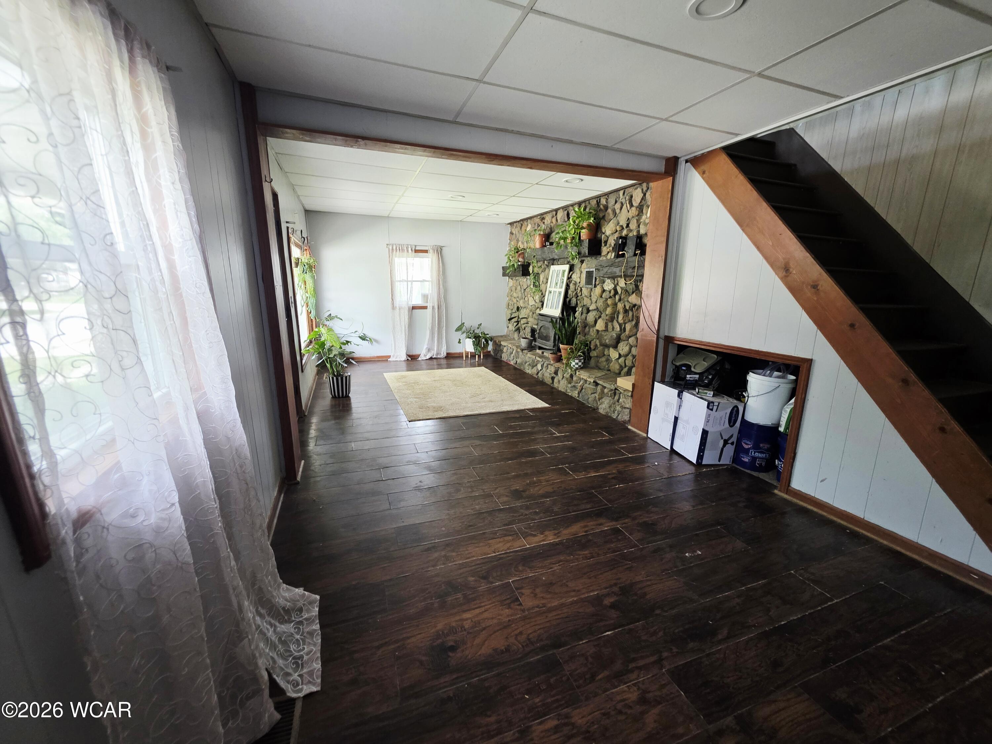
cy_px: 372
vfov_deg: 89.9
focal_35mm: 13
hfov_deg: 106.2
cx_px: 496
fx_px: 373
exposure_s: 1/60.2
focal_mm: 2.2
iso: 160
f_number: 1.9
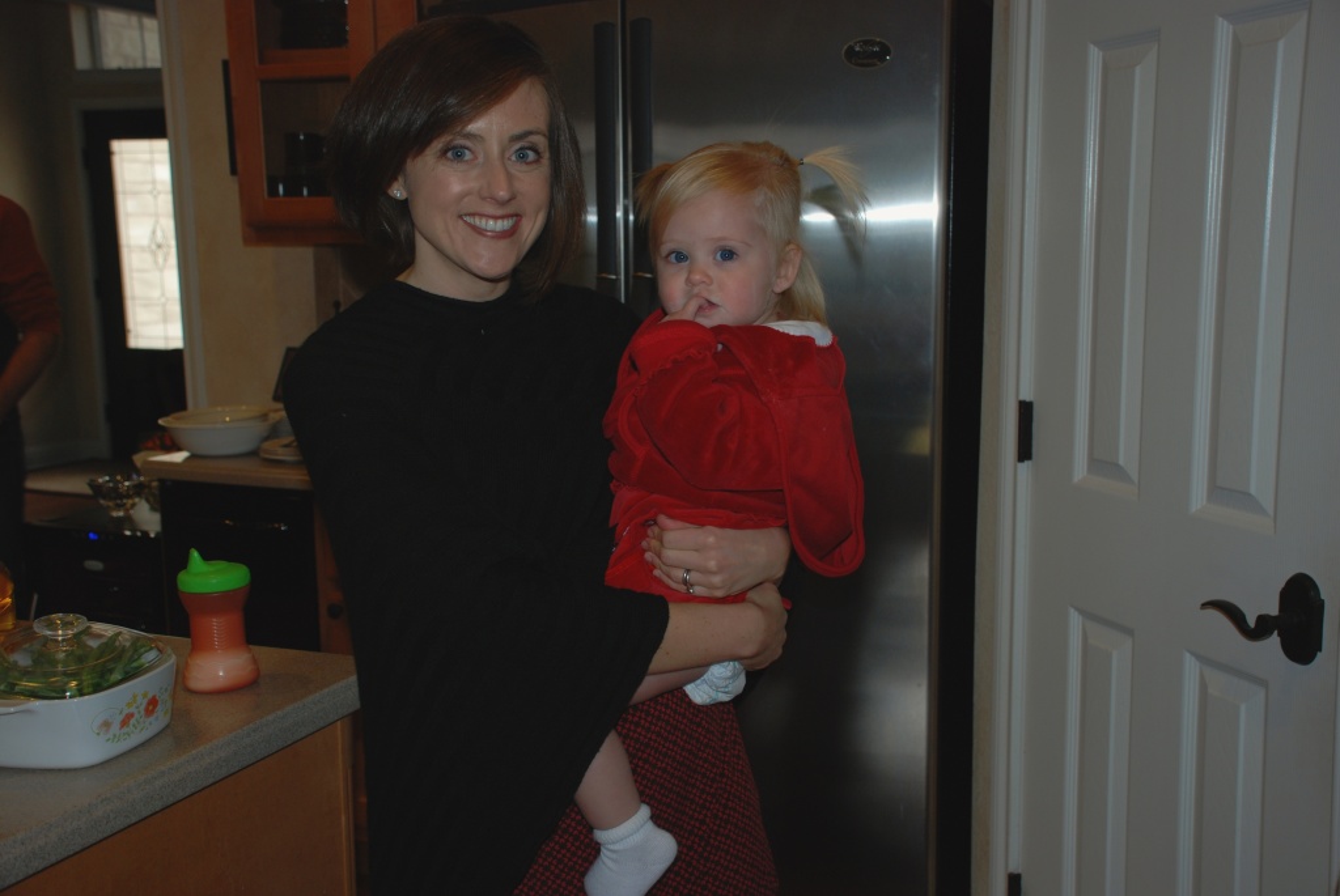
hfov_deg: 49.5
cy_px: 448
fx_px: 1453
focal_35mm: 39
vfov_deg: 34.3
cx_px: 670
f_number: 4
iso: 200
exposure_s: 1/60
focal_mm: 26
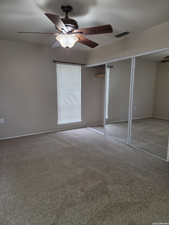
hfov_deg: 58.9
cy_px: 112
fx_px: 150
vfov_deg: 73.9
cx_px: 84
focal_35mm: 23
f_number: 1.8
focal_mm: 5.4
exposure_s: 1/120
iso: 250
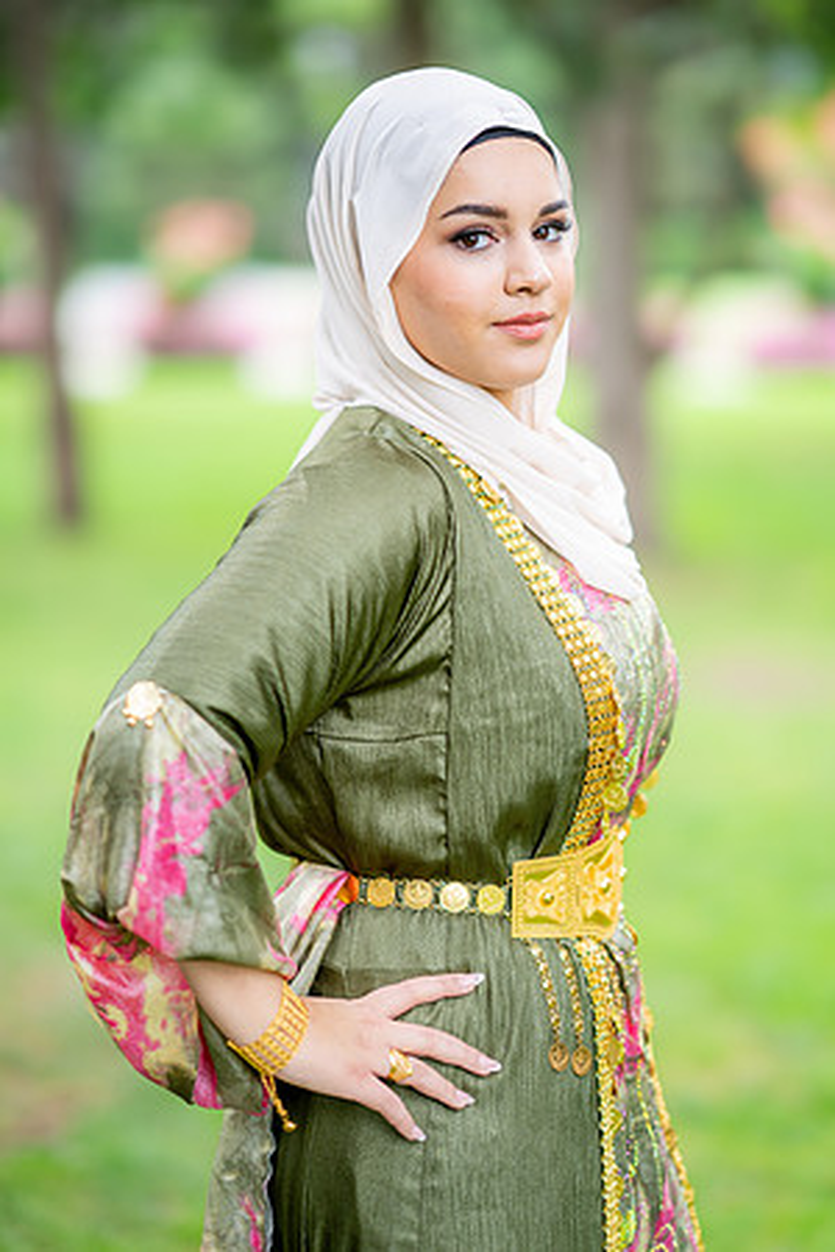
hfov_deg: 16.1
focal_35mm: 85
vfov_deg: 23.9
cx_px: 418
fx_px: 2957
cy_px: 626
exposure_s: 1/640
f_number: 1.4
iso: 100
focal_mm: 85
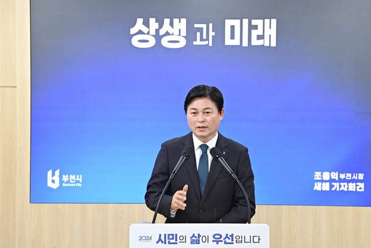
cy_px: 124
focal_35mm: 125
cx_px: 186
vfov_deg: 11.0
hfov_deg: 16.4
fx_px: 1288
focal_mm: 125
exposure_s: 1/100
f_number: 4.5
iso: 1600
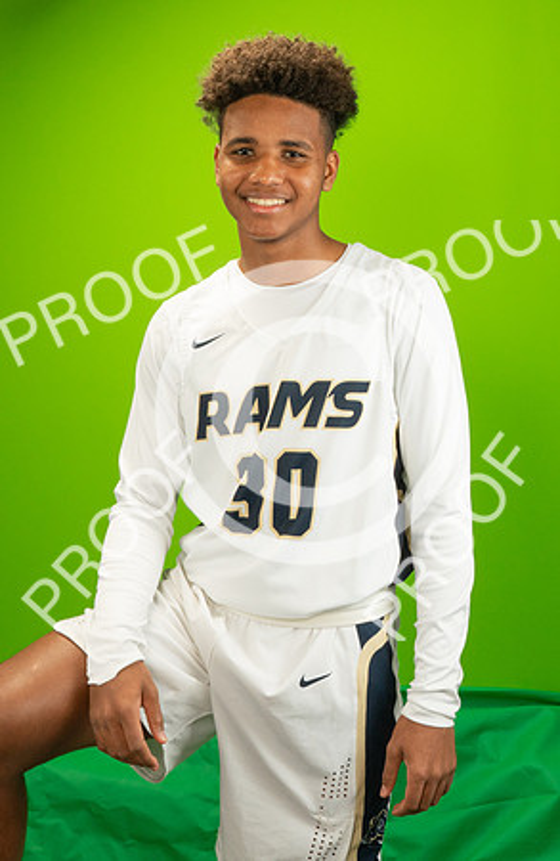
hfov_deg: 23.0
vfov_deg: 34.6
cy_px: 338
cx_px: 248
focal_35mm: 58
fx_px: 1373
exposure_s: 1/60
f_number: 20
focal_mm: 28
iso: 800
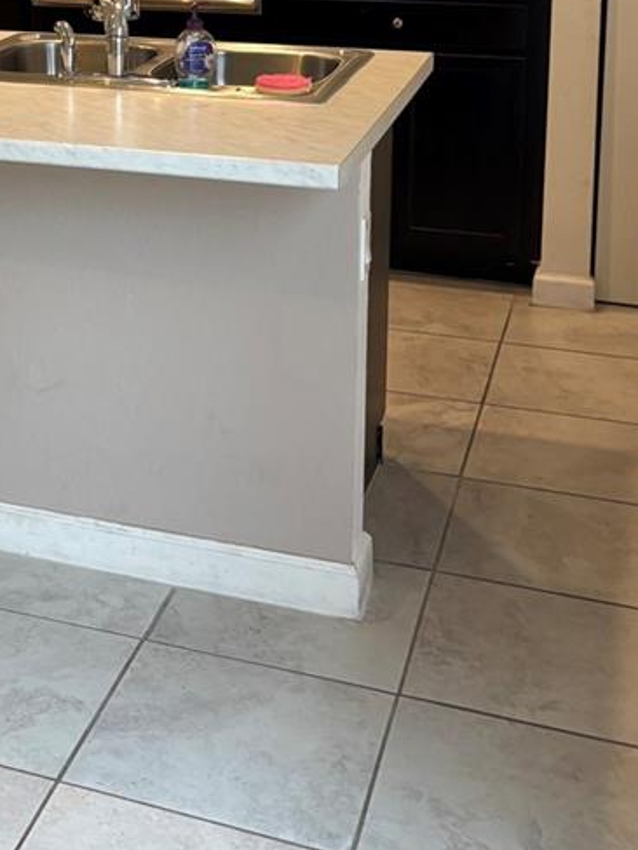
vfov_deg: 28.8
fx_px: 1573
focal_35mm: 64
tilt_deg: -11.1
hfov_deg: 21.7
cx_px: -68
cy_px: 44
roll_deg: +1.7
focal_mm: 5.96
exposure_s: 1/60
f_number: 1.6
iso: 125
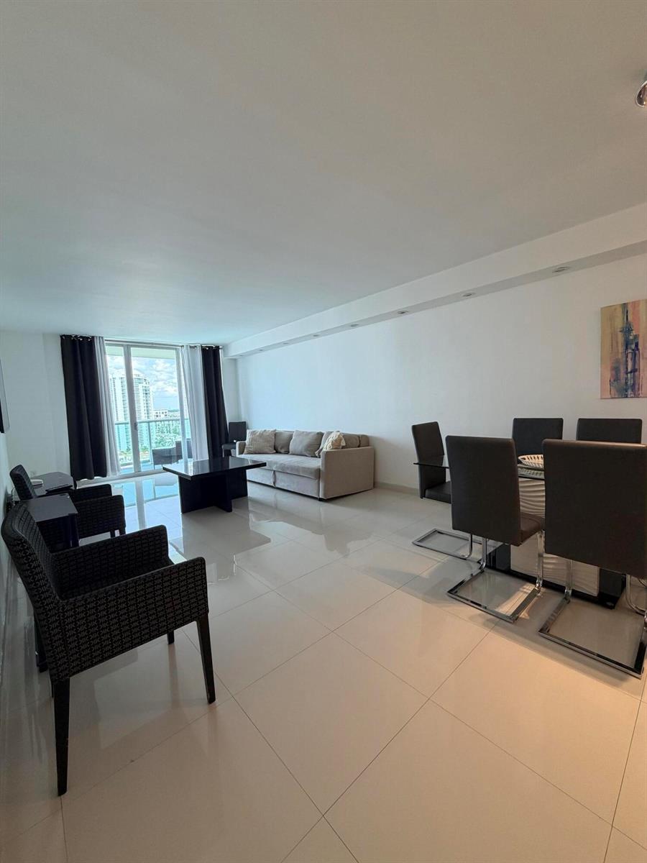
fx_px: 349
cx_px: 324
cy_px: 432
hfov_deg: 85.7
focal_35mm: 14
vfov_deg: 102.1
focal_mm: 2.22
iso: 160
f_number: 2.2
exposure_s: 1/120
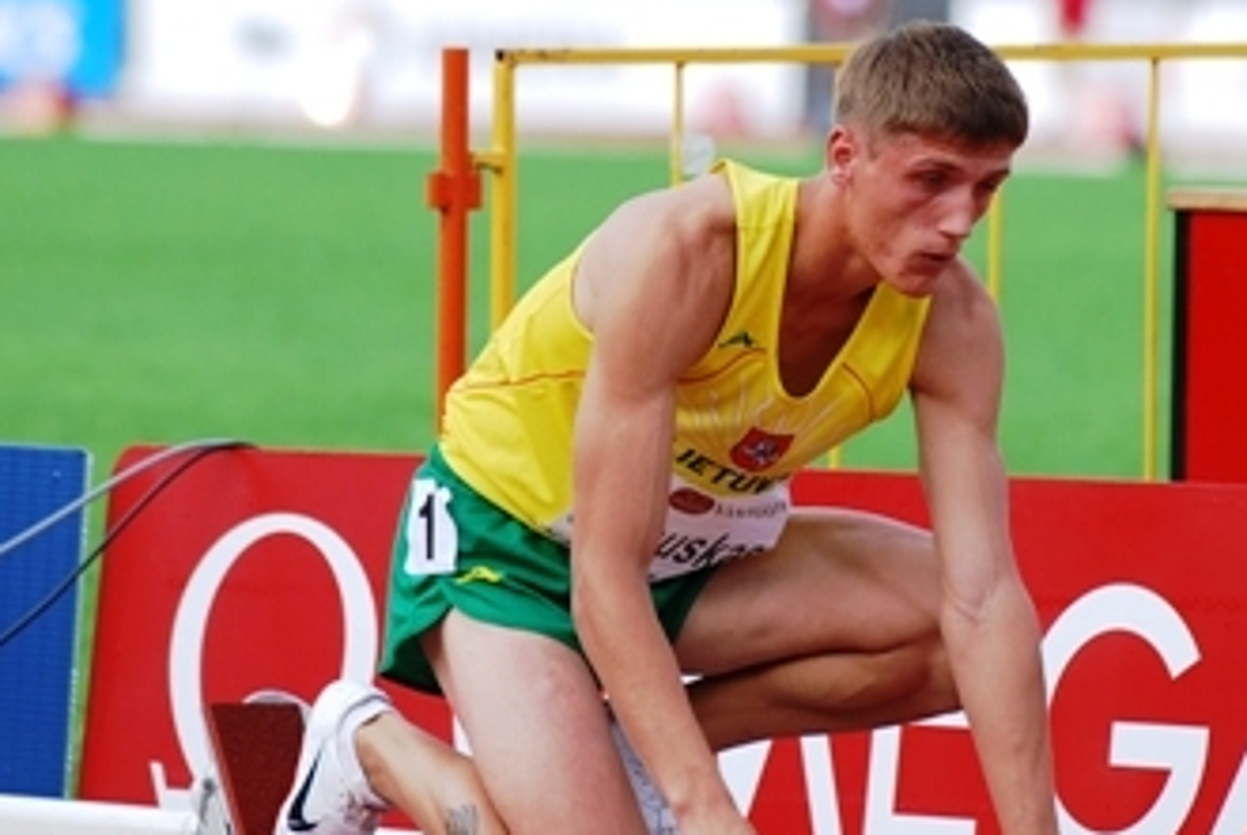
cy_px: 287
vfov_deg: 2.6
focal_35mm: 527
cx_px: 829
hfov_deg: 3.9
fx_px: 18279
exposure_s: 1/250
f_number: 3.5
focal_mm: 200
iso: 100
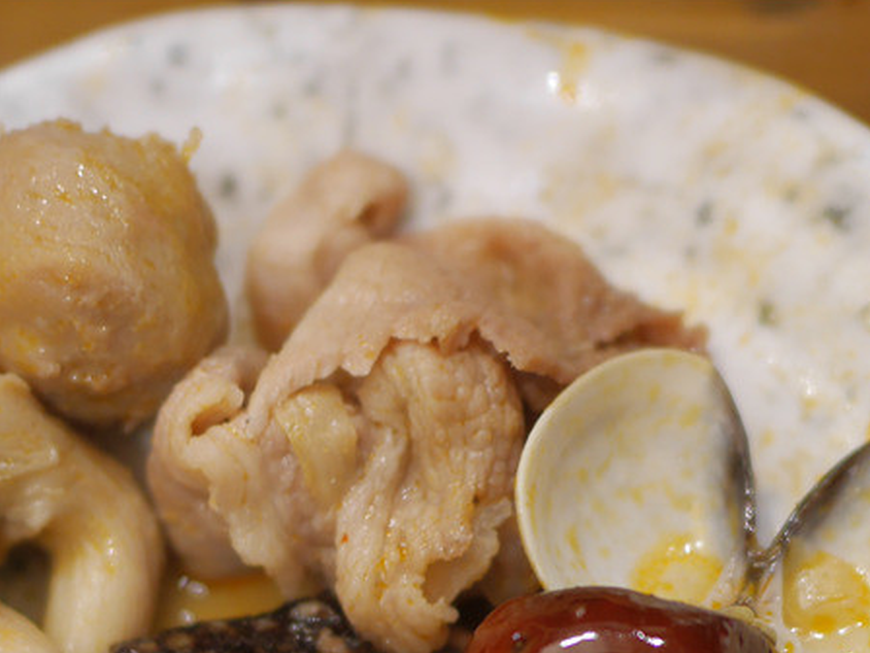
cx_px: 301
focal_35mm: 67
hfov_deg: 28.8
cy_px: 719
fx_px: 1684
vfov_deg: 20.9
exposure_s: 1/60
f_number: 1.7
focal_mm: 15
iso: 500
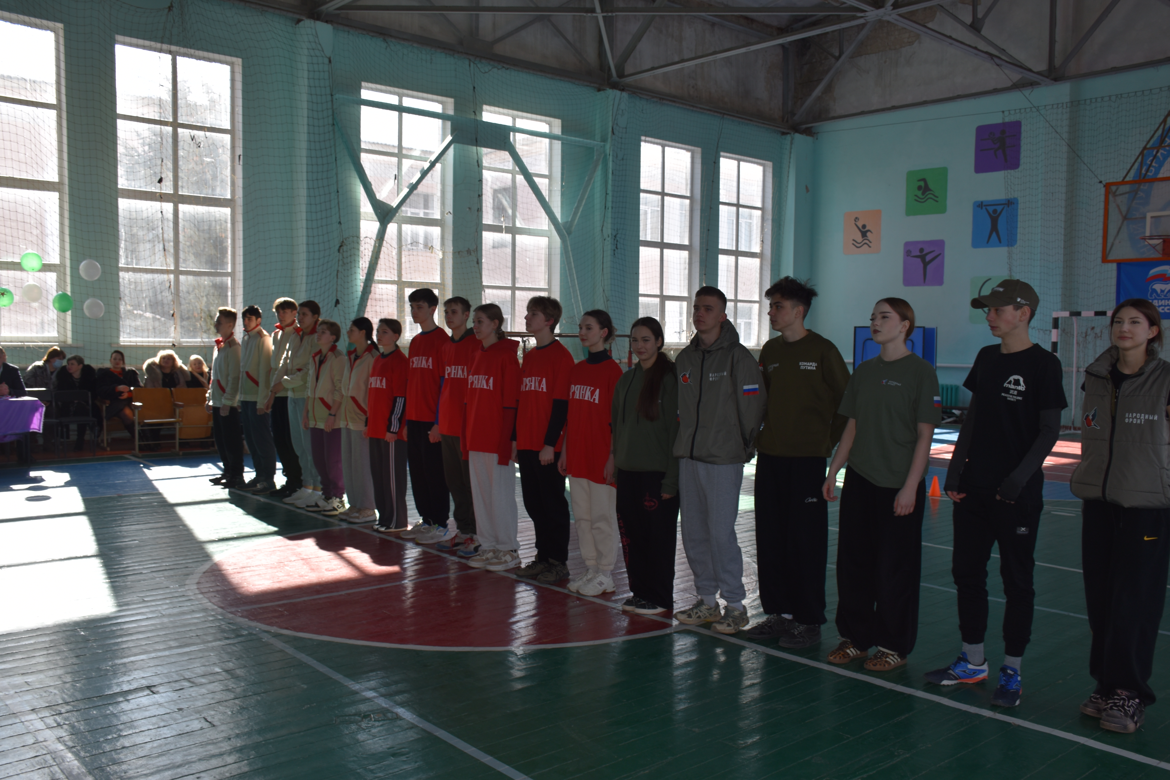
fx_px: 975
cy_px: 390
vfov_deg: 43.6
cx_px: 585
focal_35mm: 30
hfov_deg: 61.9
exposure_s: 1/125
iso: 110
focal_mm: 20
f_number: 5.6
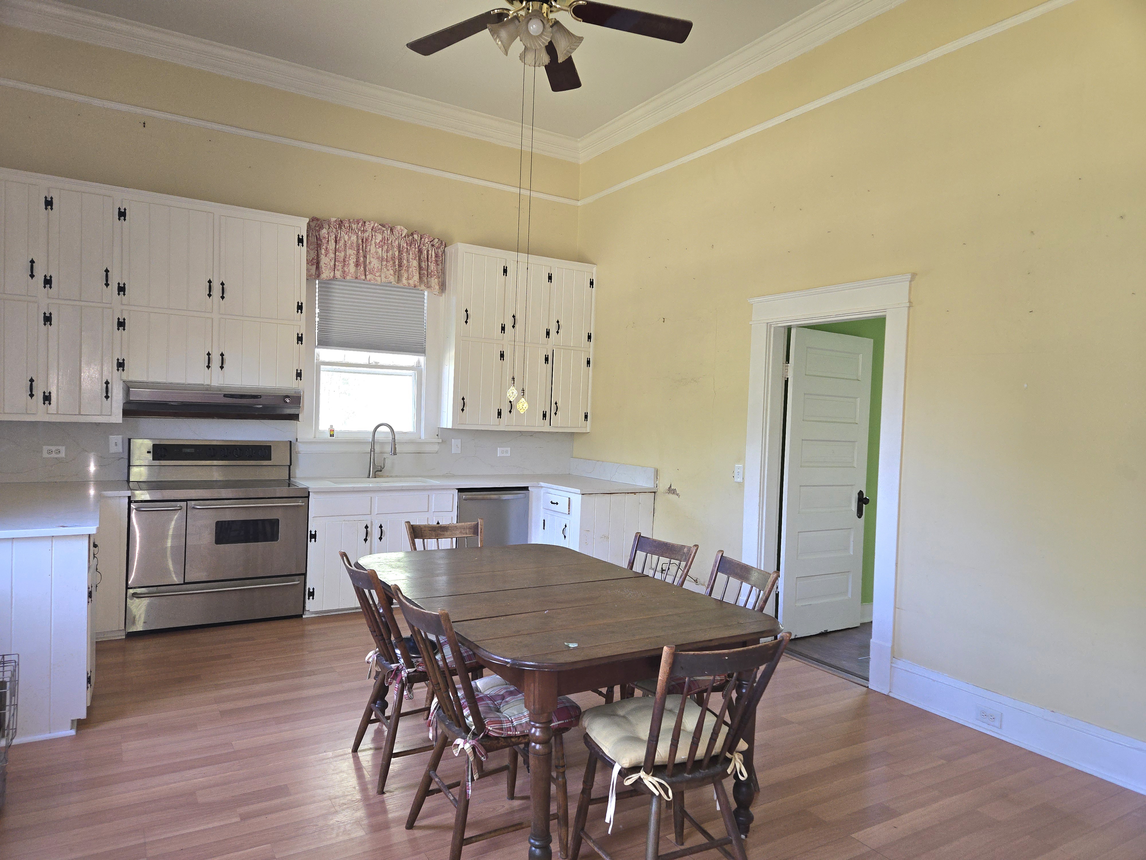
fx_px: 761
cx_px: 573
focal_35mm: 23
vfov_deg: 58.9
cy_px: 430
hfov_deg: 73.9
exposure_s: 1/30
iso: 100
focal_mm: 5.4
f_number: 1.8
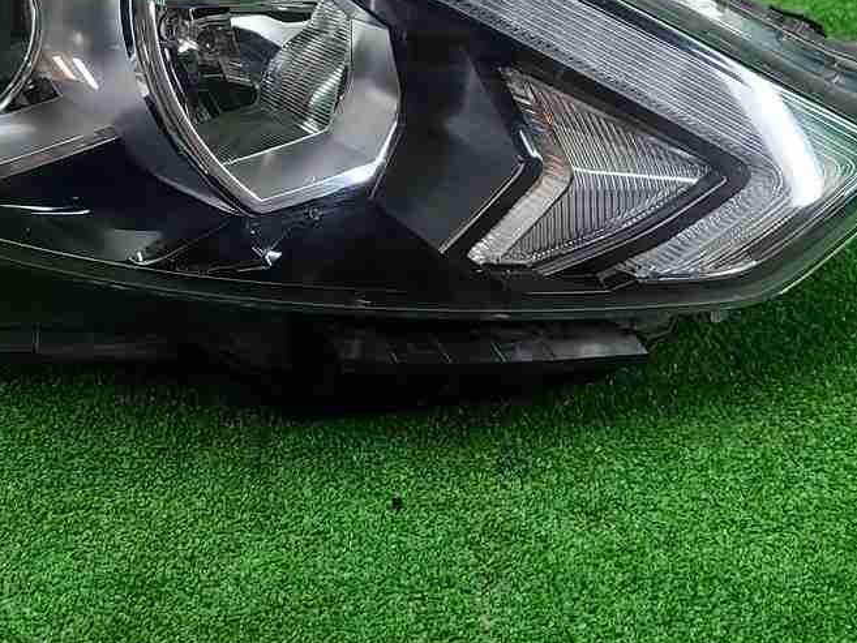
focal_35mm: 57
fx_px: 1411
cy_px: 108
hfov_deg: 33.4
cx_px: 261
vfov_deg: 25.1
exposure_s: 1/50
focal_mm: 5.4
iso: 101
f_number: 1.8
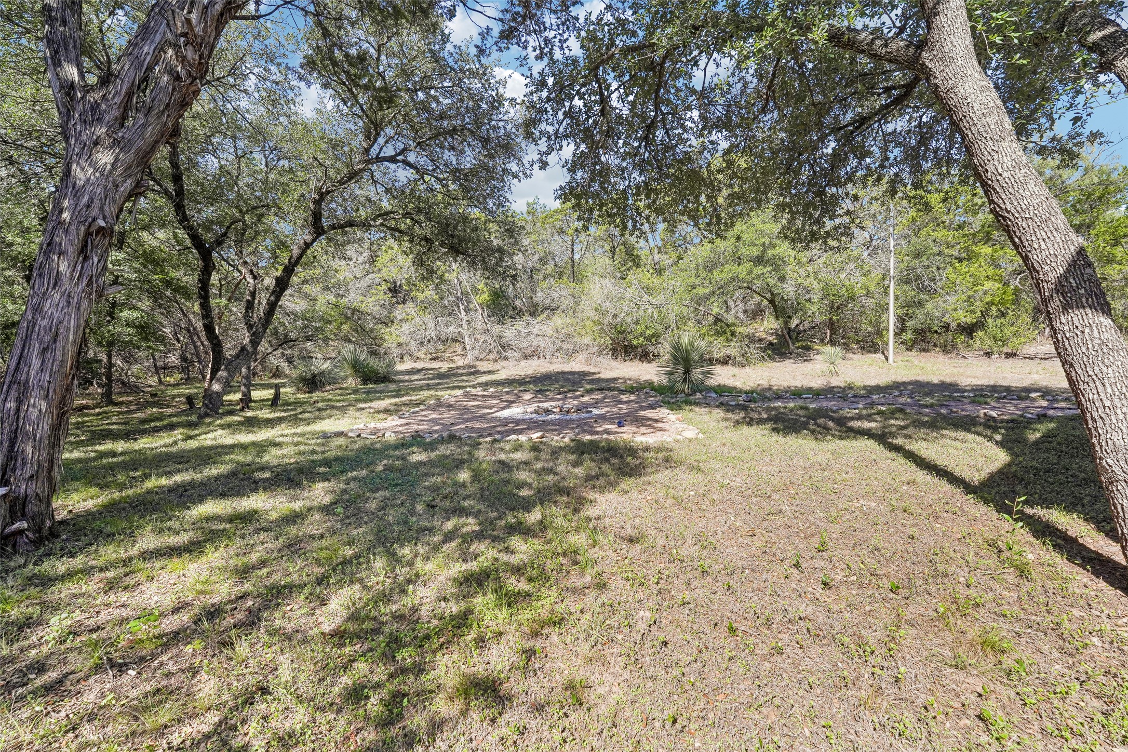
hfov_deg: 104.3
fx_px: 439
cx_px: 564
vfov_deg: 81.2
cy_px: 376
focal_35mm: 14
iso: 400
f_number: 8
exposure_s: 1/1000
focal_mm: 14
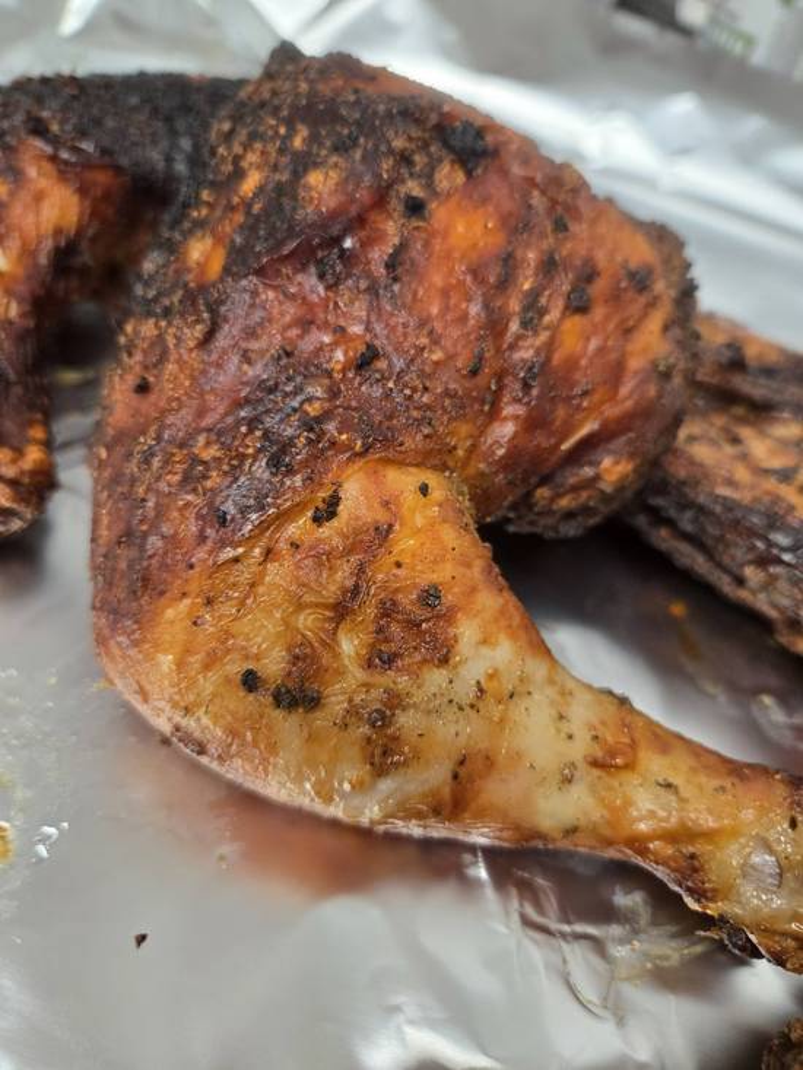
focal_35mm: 23
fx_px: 711
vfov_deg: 73.9
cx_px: 402
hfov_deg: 58.9
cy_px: 535
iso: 160
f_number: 1.8
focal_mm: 5.4
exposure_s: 1/120
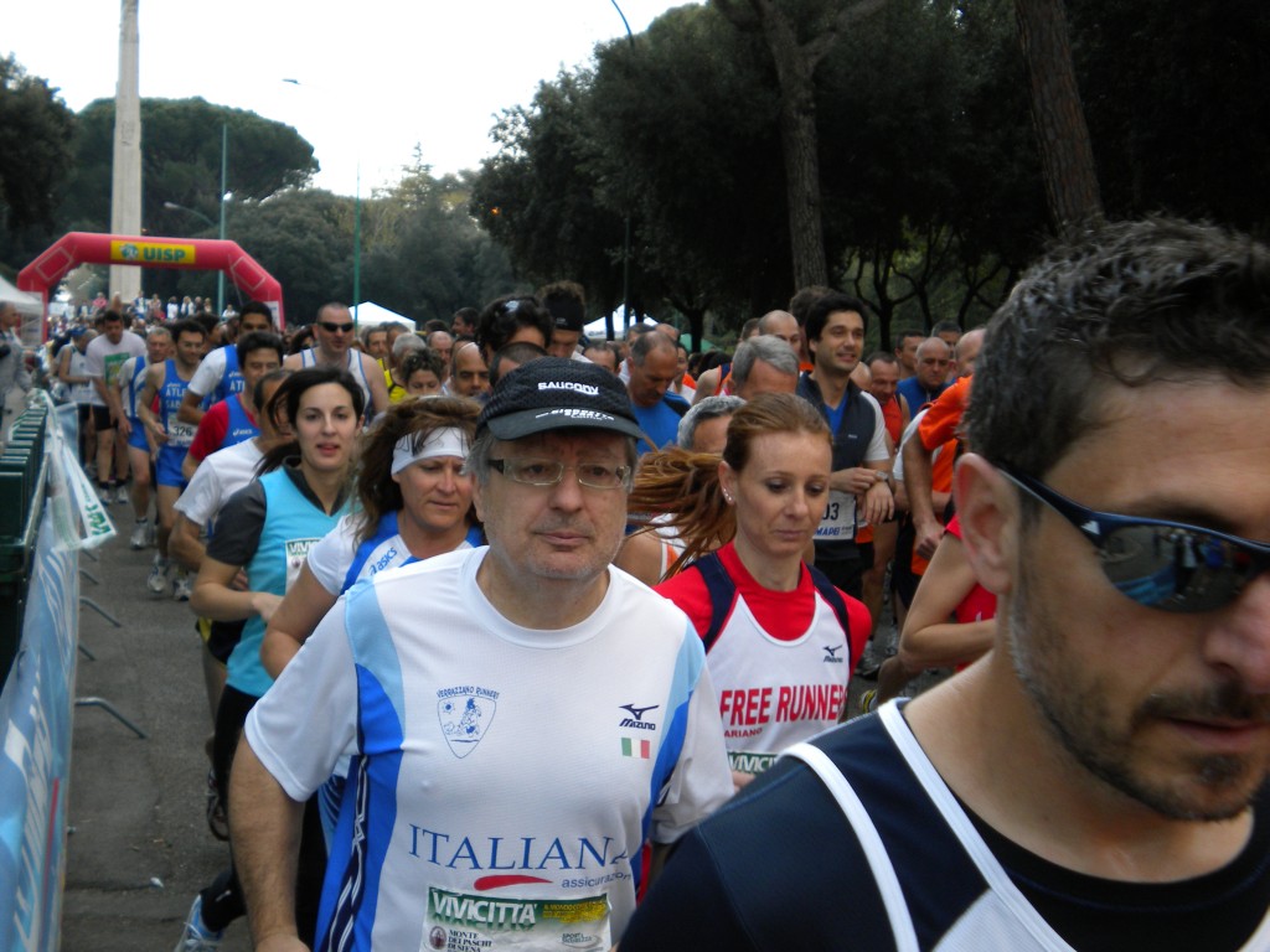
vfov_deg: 28.0
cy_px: 476
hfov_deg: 36.8
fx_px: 1908
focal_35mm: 52
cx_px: 635
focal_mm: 9.3
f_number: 3.9
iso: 132
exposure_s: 1/510
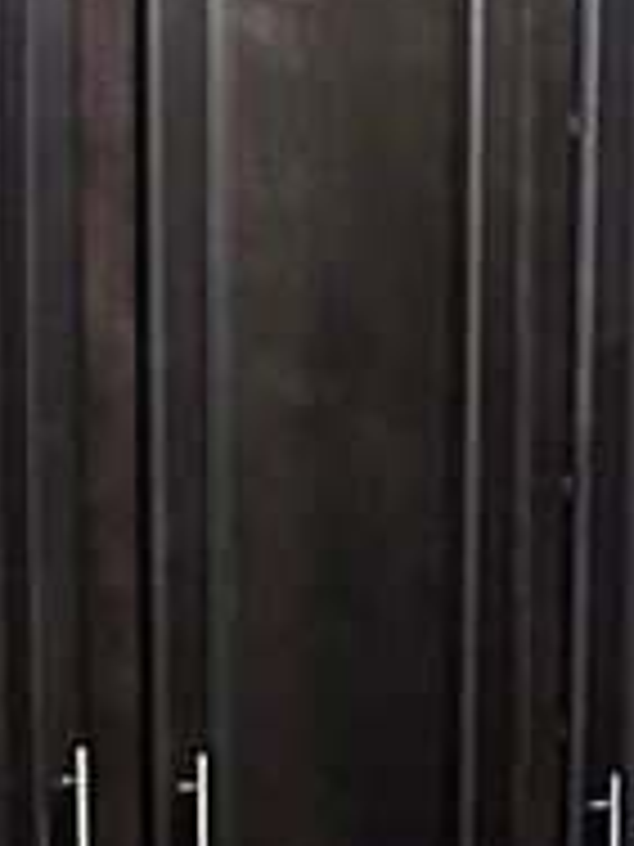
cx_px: 647
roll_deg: -0.6
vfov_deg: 11.8
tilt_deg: -9.1
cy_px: 1593
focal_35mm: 153
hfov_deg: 9.6
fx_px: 3736
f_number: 1.78
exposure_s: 1/60
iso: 640
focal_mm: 6.86
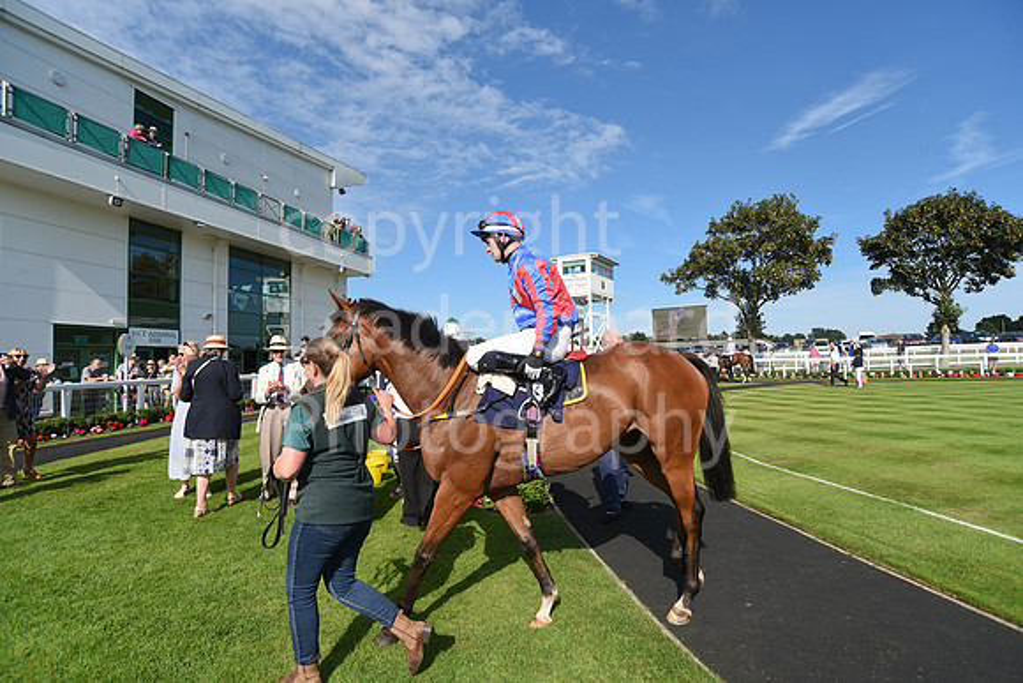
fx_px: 512
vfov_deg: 67.4
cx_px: 512
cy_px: 342
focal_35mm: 18
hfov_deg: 90.0
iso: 320
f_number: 7.1
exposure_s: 1/1250
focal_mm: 18
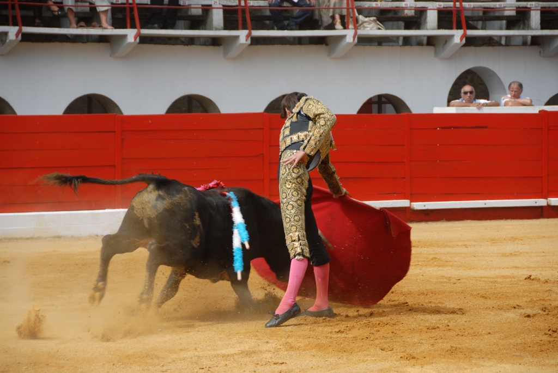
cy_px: 186
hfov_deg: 11.4
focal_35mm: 180
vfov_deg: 7.6
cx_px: 279
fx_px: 2793
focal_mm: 120
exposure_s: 1/250
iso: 110
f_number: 5.6
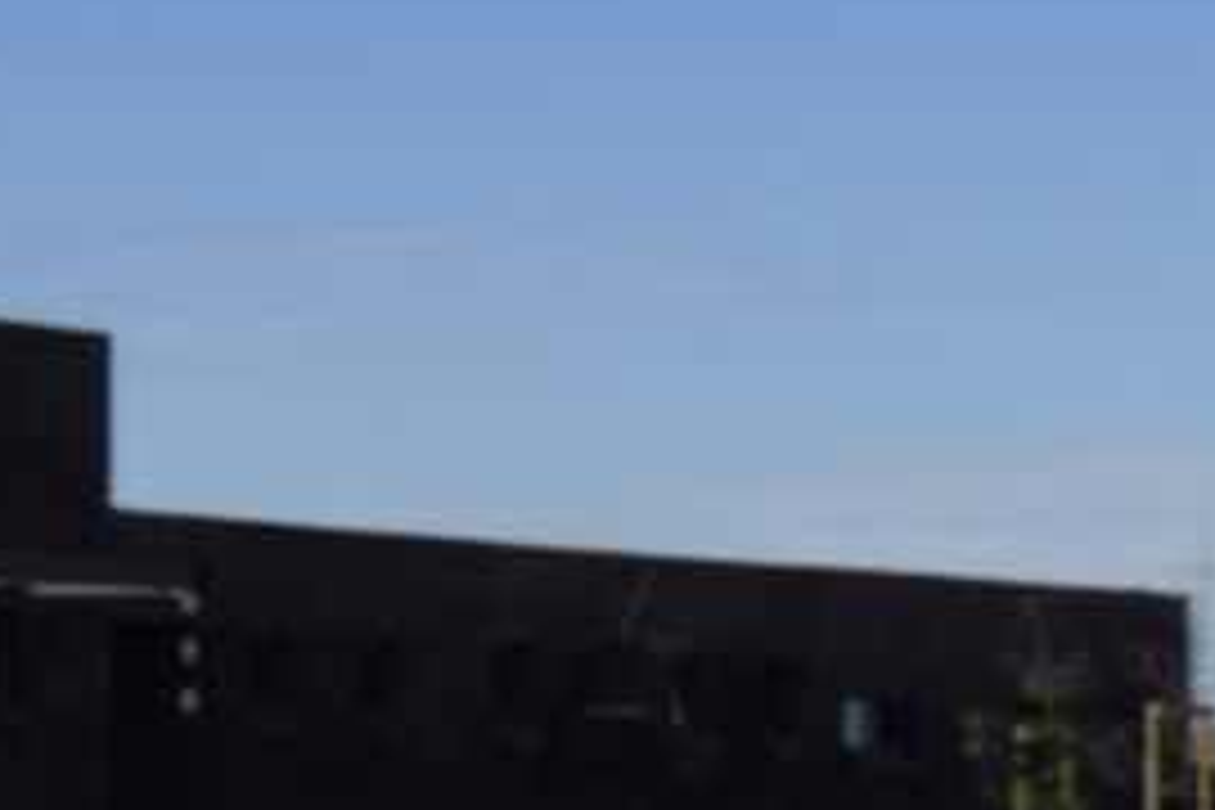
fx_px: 7586
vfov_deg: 6.1
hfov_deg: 8.3
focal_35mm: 225
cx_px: -1836
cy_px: -14
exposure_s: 1/640
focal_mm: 27
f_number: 13
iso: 200
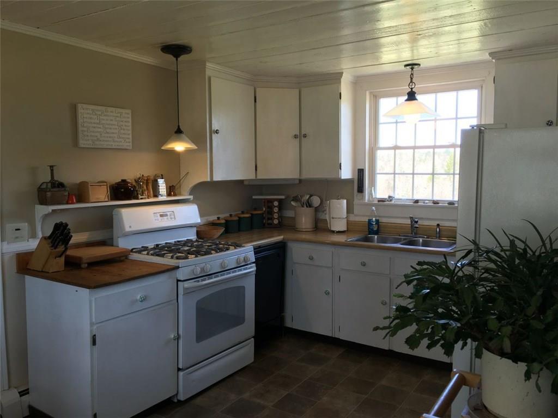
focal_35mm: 29
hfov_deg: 61.7
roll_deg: -0.2
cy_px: 209
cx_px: 279
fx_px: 467
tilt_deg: -3.8
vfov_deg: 48.2
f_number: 2.2
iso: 32
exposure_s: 1/60
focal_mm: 4.15
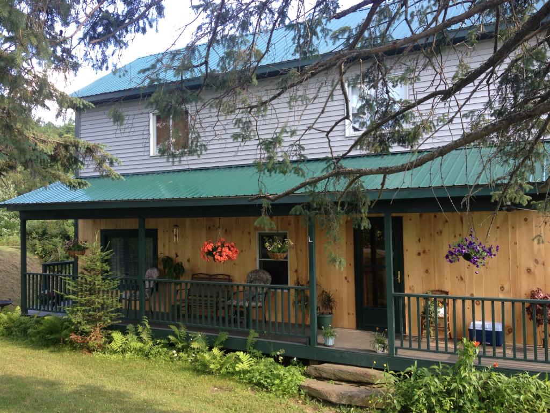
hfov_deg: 52.6
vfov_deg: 40.7
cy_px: 206
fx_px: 556
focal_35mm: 35
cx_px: 275
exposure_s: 1/151
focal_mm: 4.28
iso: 50
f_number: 2.4
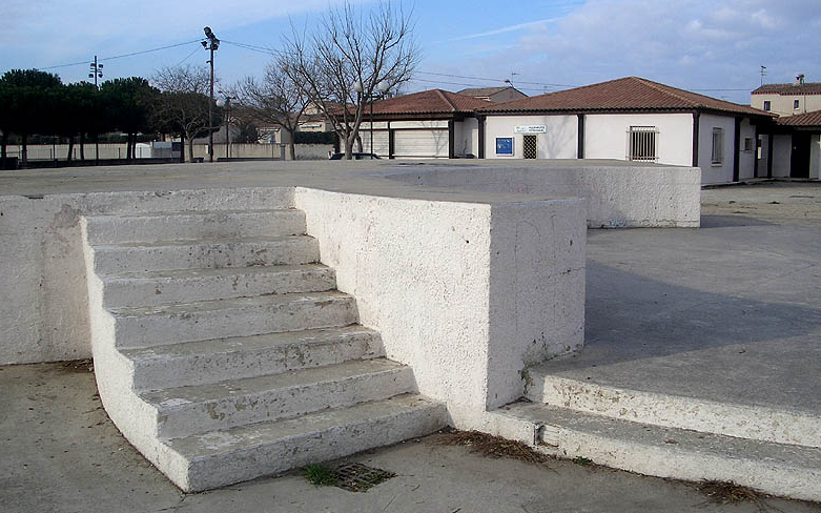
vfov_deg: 33.6
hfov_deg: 51.5
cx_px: 406
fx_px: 850
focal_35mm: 38
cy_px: 255
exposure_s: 1/500
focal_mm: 5.8
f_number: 4.3
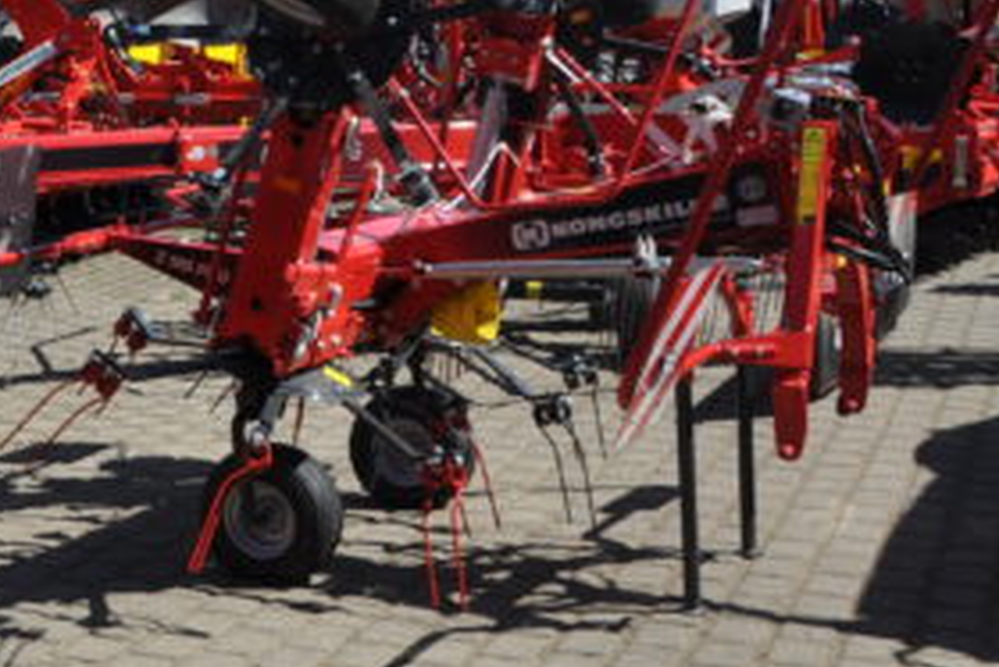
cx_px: -310
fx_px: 2054
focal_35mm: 74
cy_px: 50
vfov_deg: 18.1
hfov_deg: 23.9
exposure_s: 1/180
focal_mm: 18
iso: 200
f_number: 13
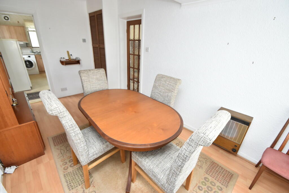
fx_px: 120
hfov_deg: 100.4
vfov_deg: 77.3
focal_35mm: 15
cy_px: 96
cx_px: 144
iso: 800
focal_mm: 10
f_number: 5.6
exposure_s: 1/125
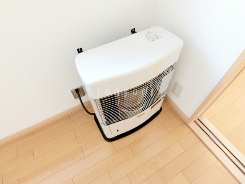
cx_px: 122
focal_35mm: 19
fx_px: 134
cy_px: 92
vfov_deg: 68.7
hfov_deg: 84.7
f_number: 2.7
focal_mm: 4.06
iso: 400
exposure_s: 1/80
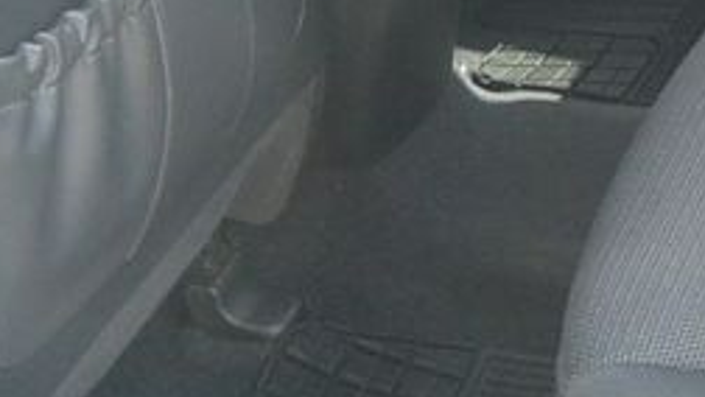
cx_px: 1018
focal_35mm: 115
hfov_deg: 17.0
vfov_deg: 10.4
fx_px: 2151
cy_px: -32
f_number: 3.5
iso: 320
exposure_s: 1/125
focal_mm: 10
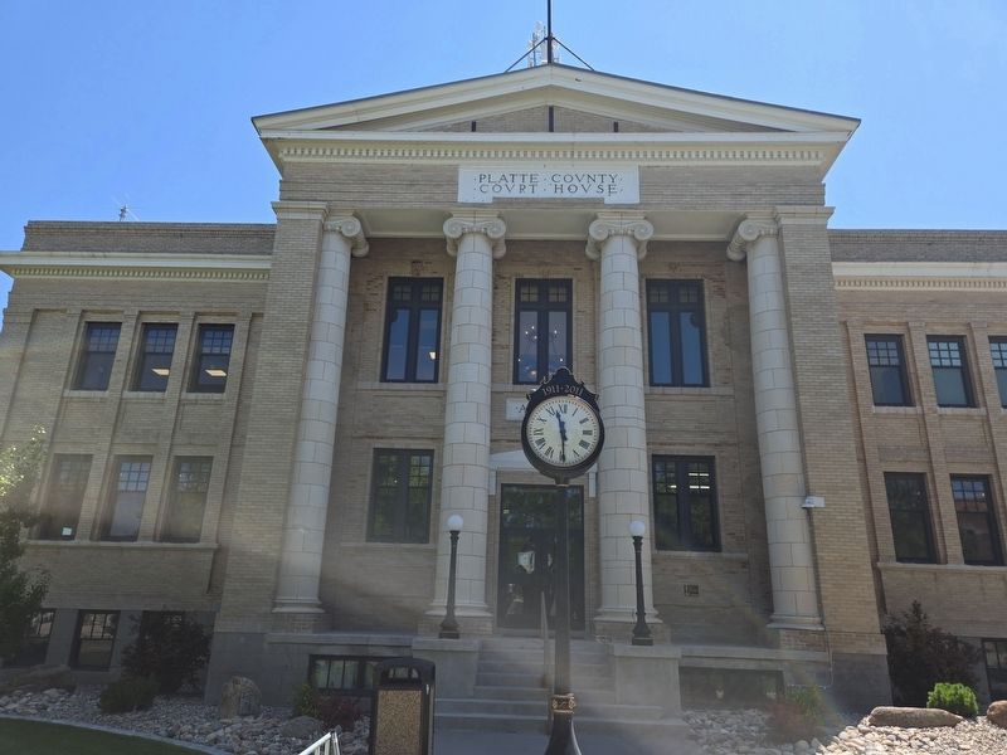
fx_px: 669
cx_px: 504
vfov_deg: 58.9
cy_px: 378
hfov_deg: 73.9
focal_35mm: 23
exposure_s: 1/1111
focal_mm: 5.4
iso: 25
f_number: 1.8
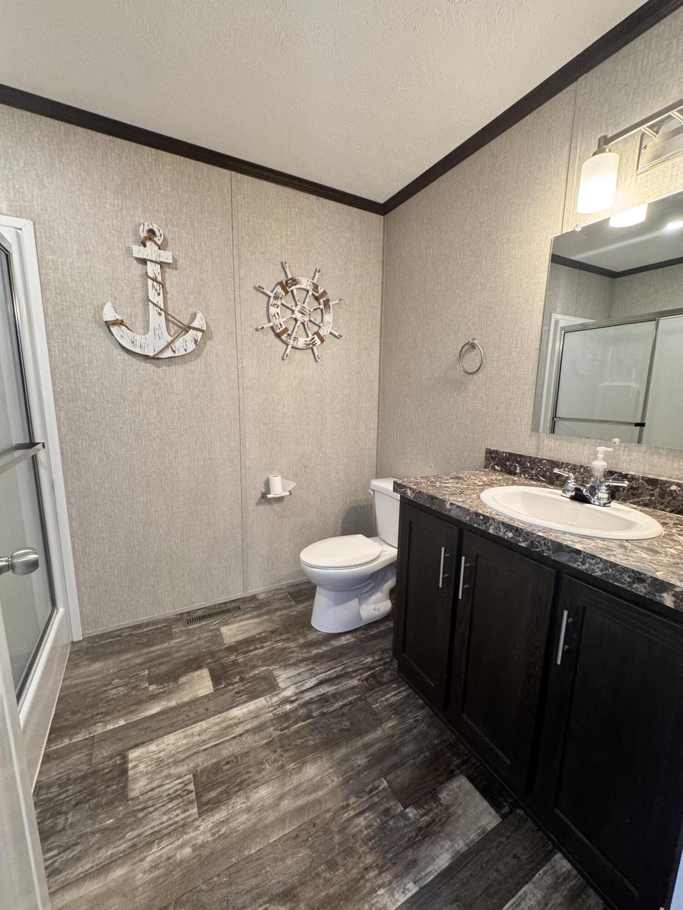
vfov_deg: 102.1
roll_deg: -1.0
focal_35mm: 14
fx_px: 368
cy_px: 455
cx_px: 342
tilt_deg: -10.6
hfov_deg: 85.7
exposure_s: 1/60
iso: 200
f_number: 2.2
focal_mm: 2.22
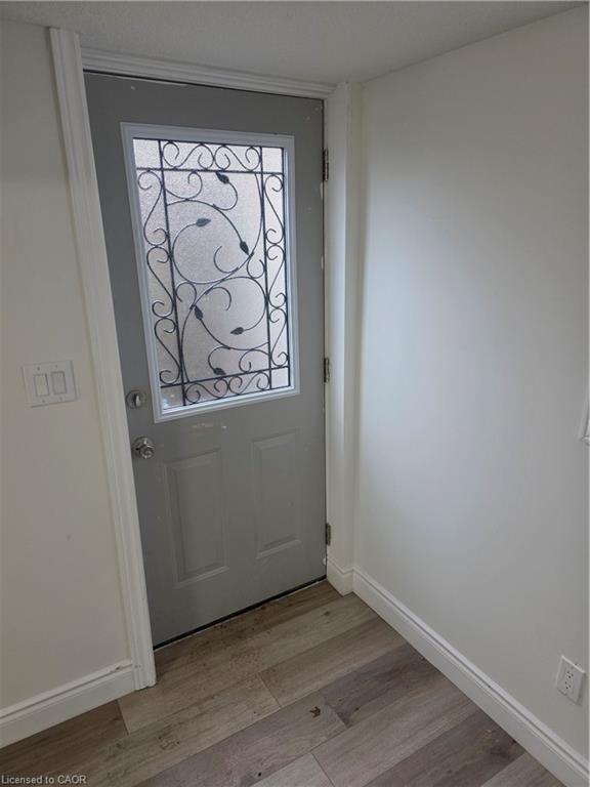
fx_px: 523
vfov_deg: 73.9
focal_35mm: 23
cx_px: 295
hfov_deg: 58.9
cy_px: 394
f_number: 1.7
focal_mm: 6.3
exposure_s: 1/120
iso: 250
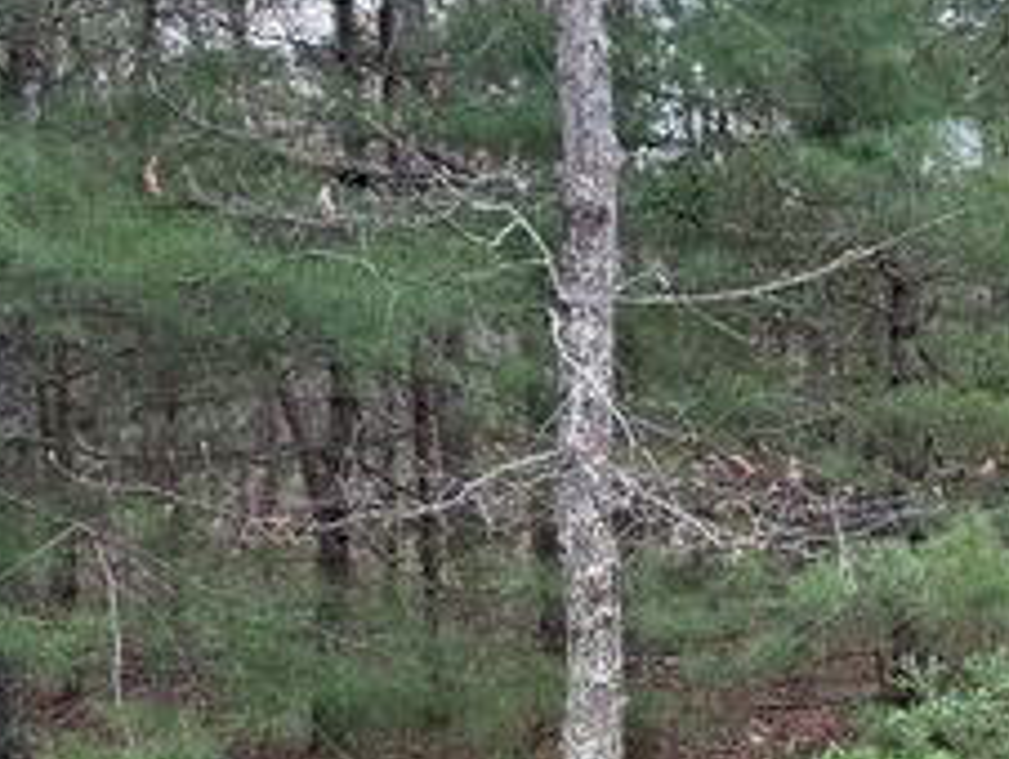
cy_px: 614
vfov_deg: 23.0
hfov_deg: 29.7
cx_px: 862
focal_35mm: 63
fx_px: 1838
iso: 80
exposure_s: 1/325
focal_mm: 6.76
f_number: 1.78
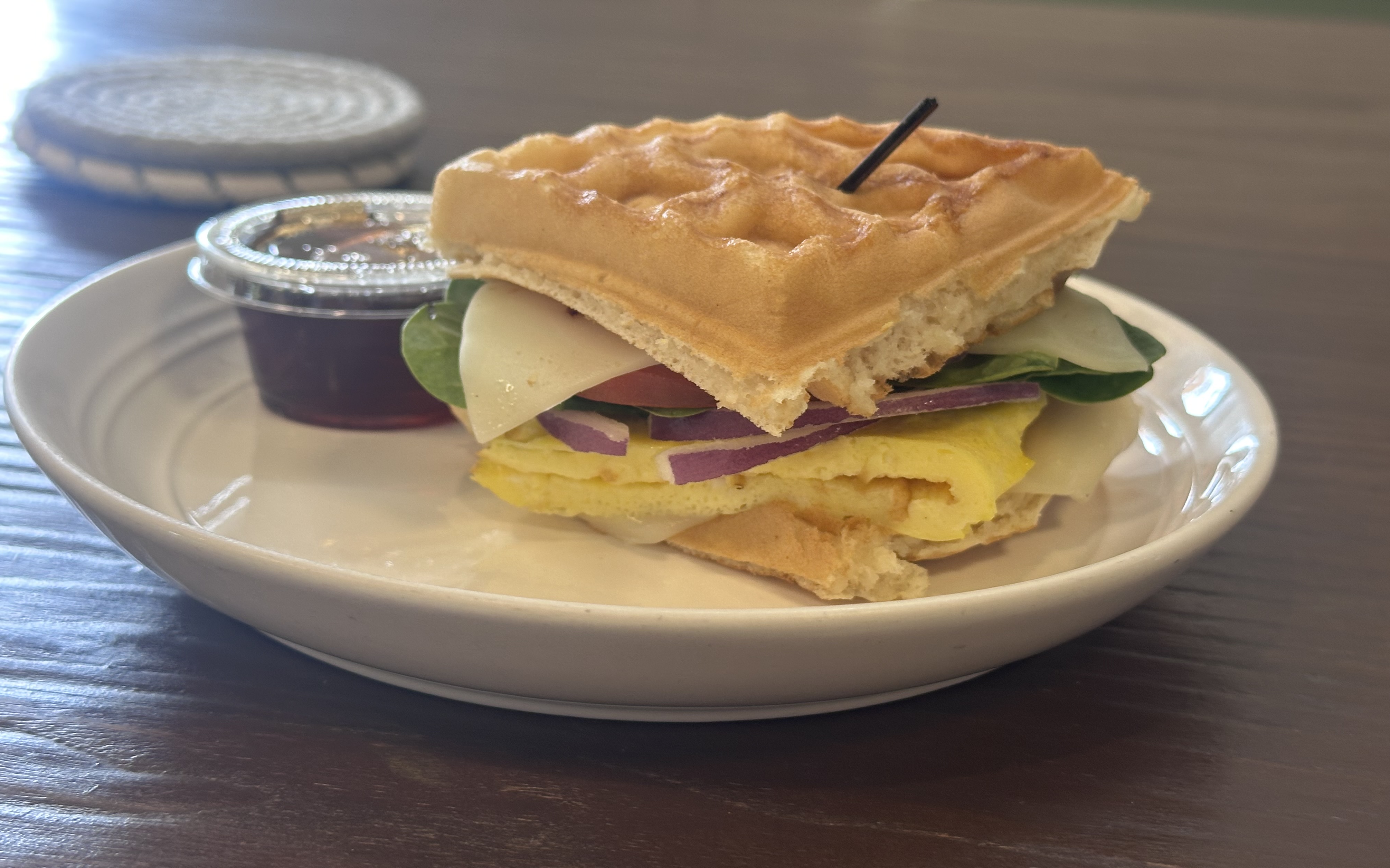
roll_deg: -3.4
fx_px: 1932
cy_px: 406
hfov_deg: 39.6
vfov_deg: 25.3
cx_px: 694
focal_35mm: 51
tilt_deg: -20.4
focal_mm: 6.86
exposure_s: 1/60
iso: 80
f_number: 1.78
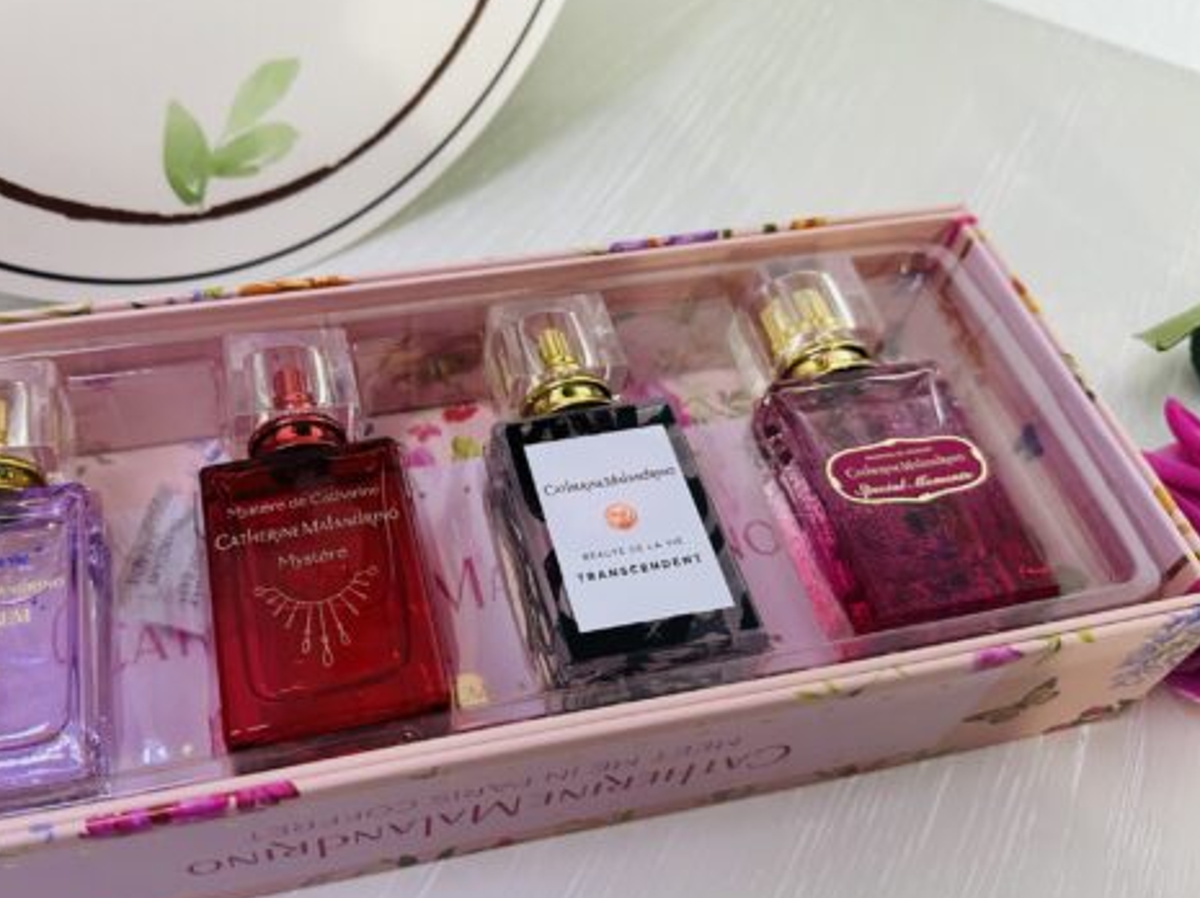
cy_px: 439
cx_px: 472
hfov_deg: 57.9
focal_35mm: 31
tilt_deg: -53.0
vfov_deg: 45.4
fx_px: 1074
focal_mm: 6.86
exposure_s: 1/60
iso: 400
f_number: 1.78
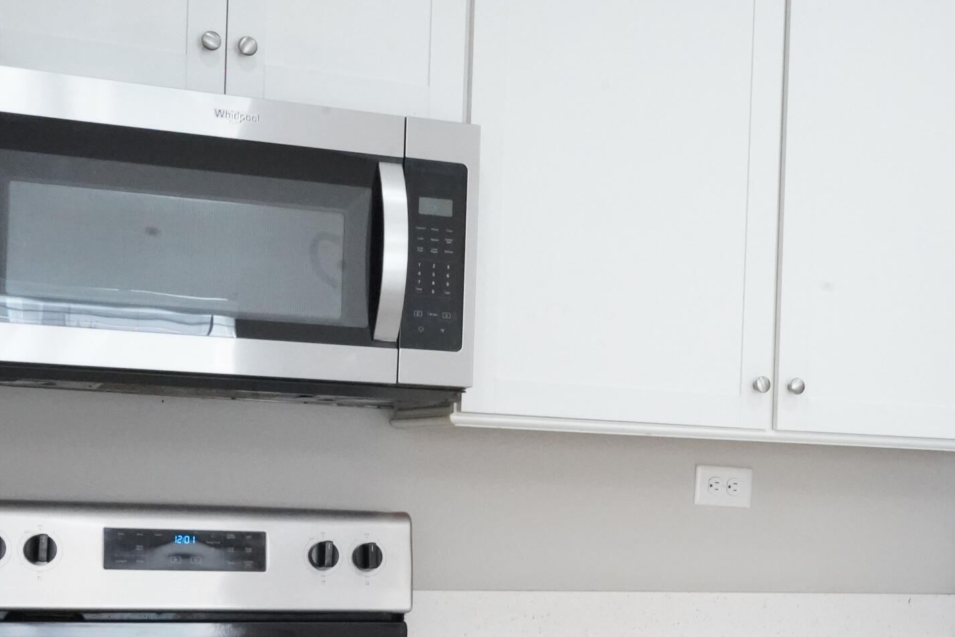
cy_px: 539
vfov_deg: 18.2
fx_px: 1963
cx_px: 825
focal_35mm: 74
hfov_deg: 26.6
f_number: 18
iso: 12800
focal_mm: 35
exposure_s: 1/60
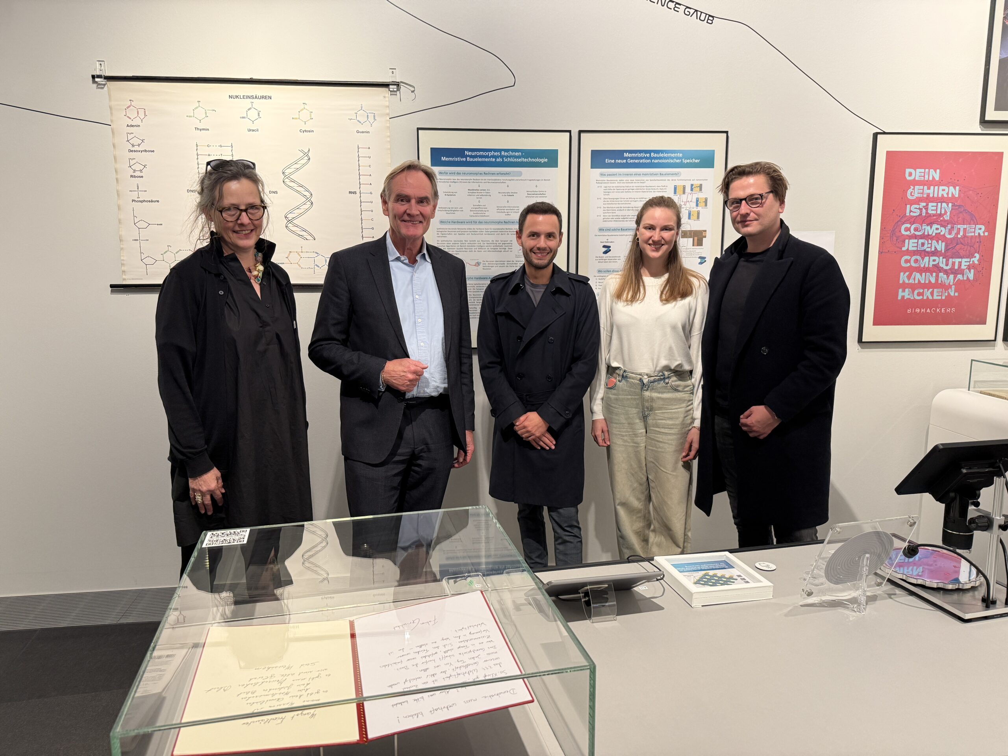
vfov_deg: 56.8
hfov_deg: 71.6
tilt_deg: -9.3
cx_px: 504
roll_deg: +0.3
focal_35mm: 24
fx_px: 699
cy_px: 378
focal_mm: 6.76
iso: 200
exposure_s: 1/103
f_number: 1.78
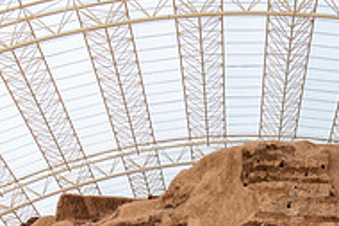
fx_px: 1008
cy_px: 318
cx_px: 291
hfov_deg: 18.8
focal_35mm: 107
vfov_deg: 12.3
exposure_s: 1/640
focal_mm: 35
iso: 100
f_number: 2.8
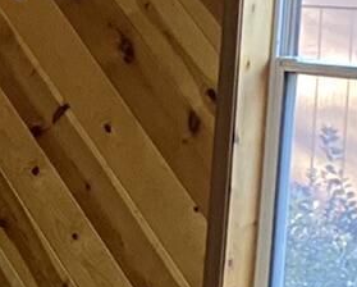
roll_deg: +0.4
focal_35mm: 186
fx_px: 1968
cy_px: 178
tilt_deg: -7.2
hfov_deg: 8.9
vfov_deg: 8.3
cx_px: -636
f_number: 1.8
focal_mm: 4.25
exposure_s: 1/40
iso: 320
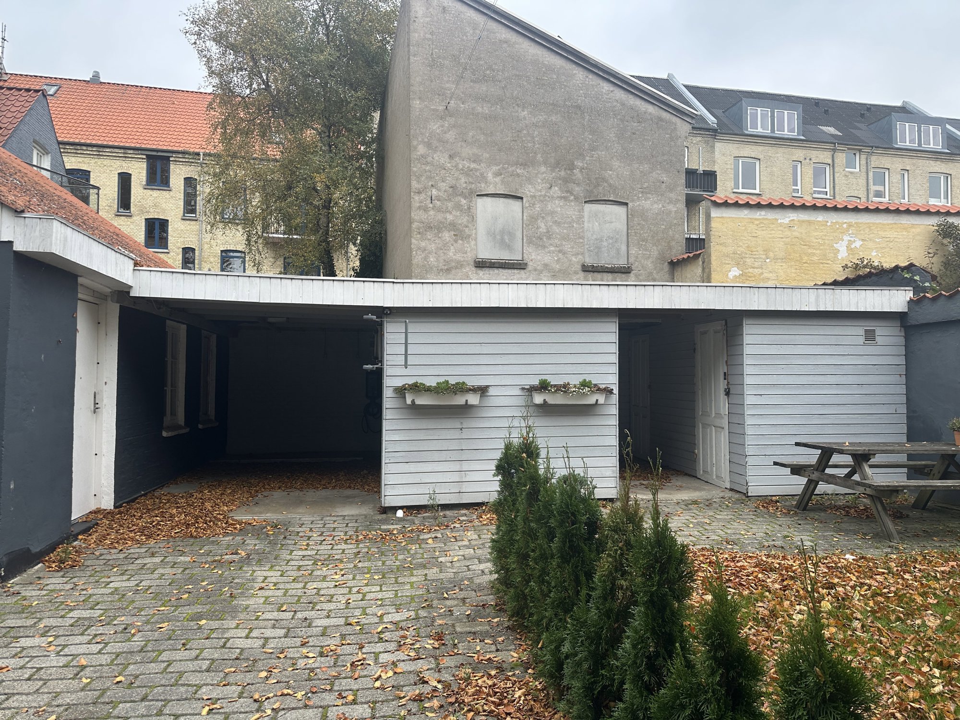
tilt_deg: +2.5
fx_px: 666
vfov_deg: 56.8
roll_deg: +0.3
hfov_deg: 71.6
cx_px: 480
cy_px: 360
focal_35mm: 24
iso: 80
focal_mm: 6.86
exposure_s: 1/694
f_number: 1.78
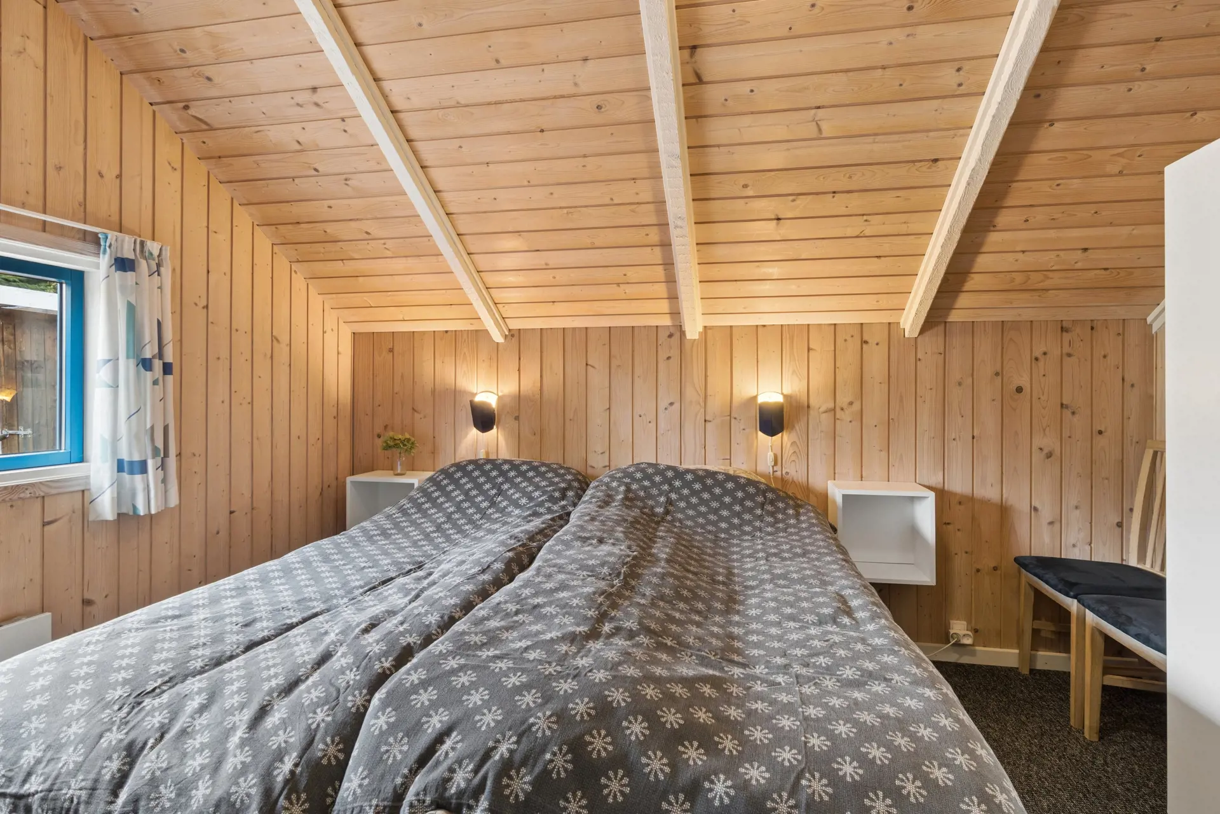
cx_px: 610
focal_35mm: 18
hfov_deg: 90.0
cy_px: 407
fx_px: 610
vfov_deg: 67.4
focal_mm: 12
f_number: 8
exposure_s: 1/8
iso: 200
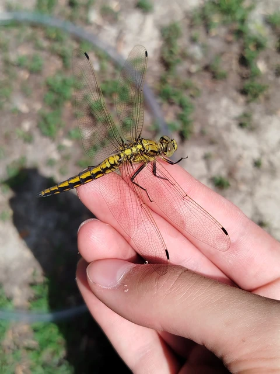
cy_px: 187
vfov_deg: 39.7
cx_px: 140
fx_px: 518
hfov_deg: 30.3
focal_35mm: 48
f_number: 1.7
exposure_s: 1/1079
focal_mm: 5.31
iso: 50
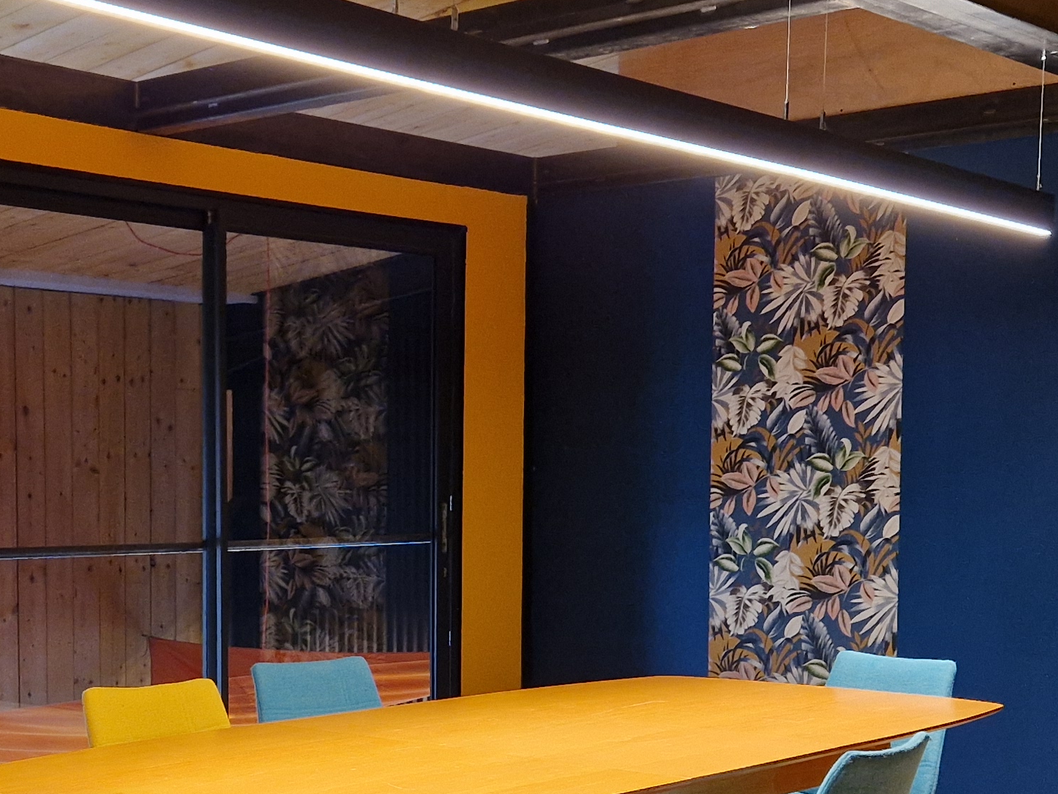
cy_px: 611
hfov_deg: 30.8
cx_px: 313
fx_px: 1895
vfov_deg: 23.4
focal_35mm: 62
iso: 250
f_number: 1.8
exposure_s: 1/100
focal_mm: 5.4
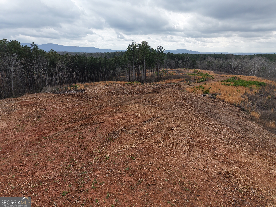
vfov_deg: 56.8
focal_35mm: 24
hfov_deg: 71.6
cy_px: 104
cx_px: 138
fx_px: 191
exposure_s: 1/1250
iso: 100
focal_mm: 8.67
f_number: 1.8
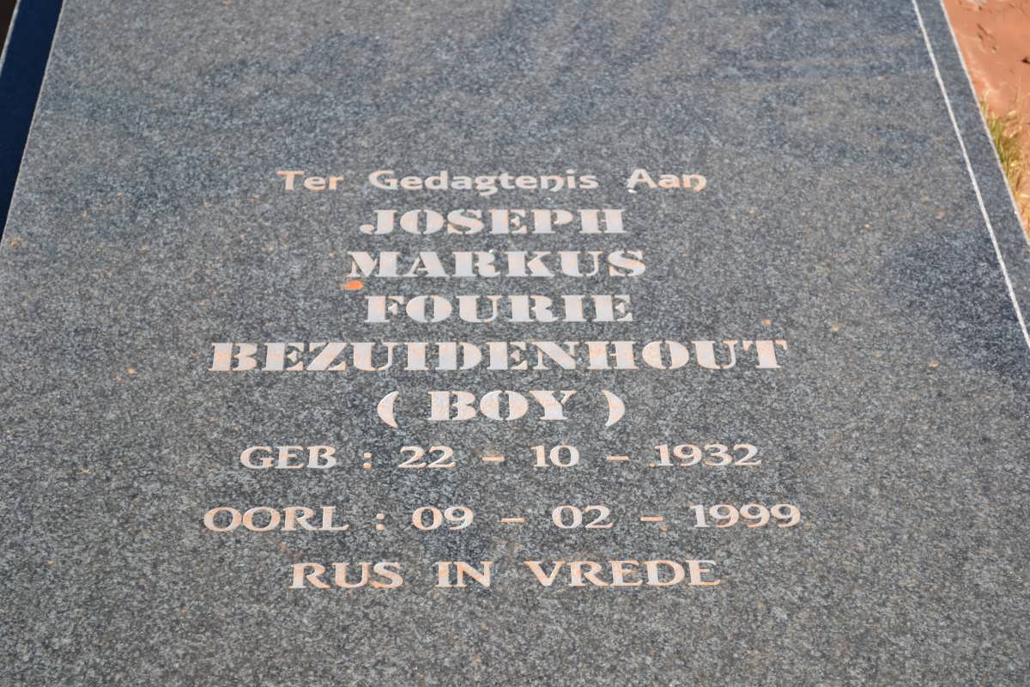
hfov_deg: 27.0
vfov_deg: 18.2
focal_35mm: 75
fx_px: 2146
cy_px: 344
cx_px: 515
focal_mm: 50
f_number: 5.6
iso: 140
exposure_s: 1/125
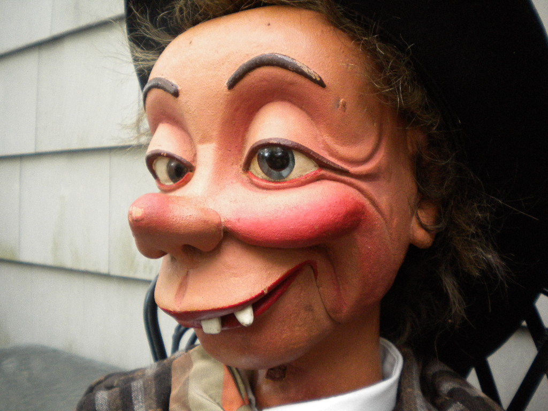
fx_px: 554
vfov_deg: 40.7
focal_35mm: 35
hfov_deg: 52.6
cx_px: 274
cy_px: 206
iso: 357
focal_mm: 6.3
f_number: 3.1
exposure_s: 1/61.2
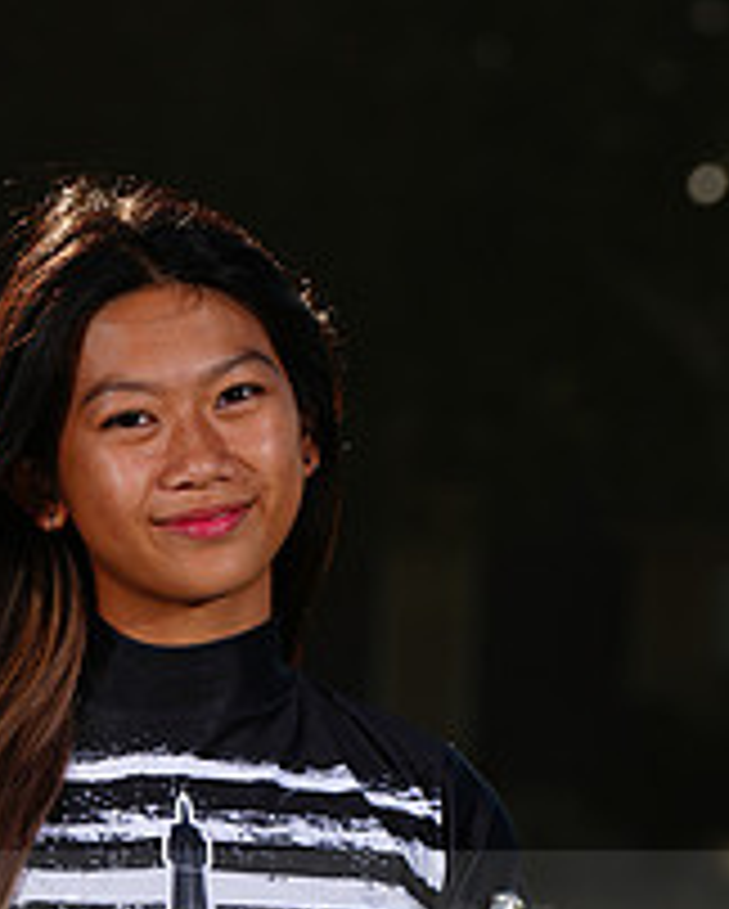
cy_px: 900
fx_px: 11256
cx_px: 108
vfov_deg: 4.6
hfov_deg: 3.7
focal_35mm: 418
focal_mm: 200
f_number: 9
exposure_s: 1/320
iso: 125
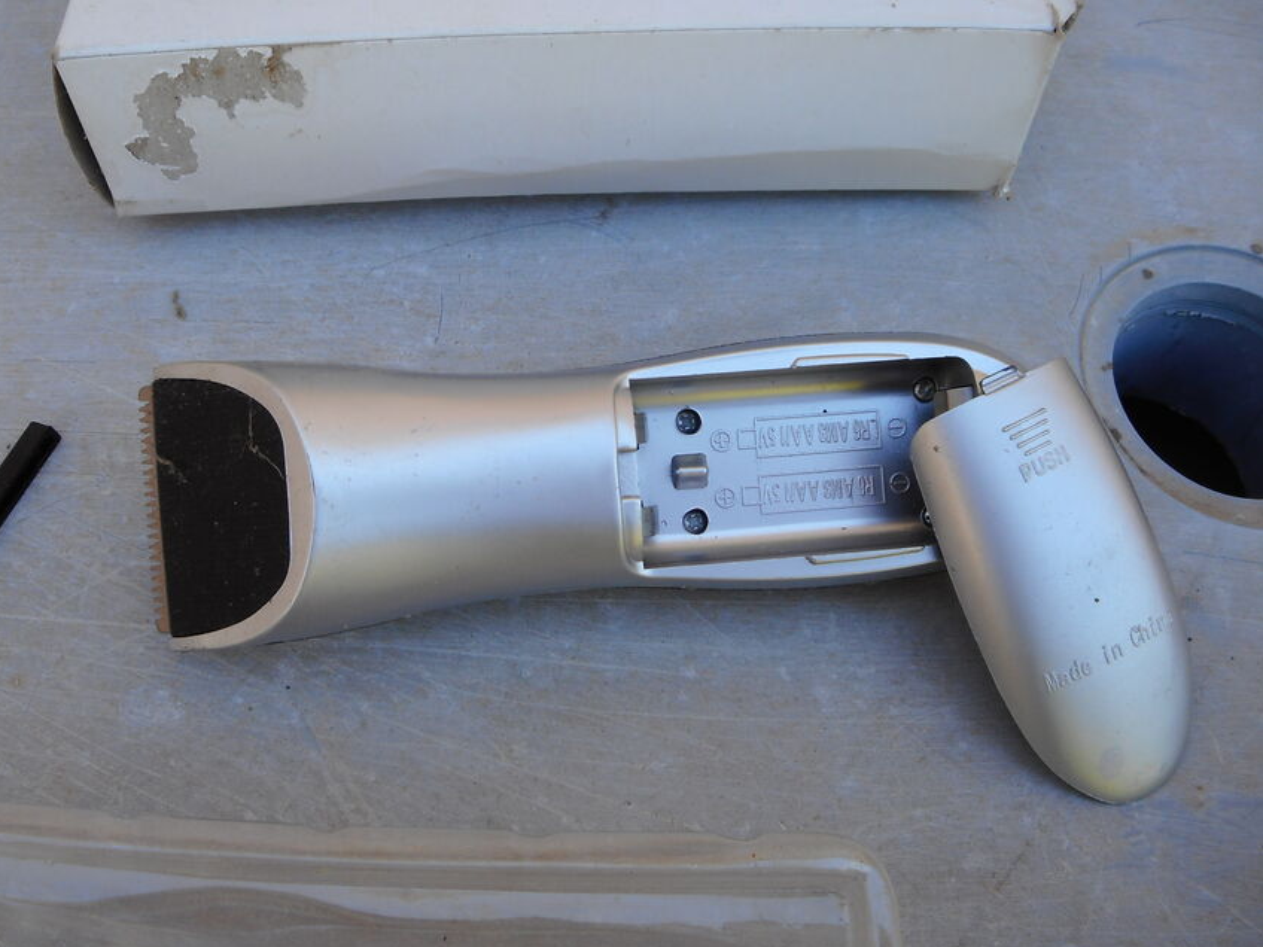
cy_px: 451
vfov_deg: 31.5
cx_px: 524
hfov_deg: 41.1
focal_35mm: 46
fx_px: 1678
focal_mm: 6.9
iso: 80
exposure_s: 1/80
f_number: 4.5
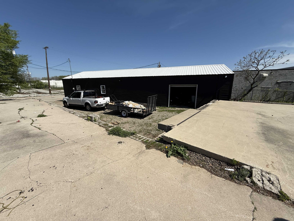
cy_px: 110
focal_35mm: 14
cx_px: 147
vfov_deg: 85.7
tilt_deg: -12.3
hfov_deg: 102.1
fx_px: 119
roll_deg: +0.3
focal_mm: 2.22
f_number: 2.2
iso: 50
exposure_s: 1/3891
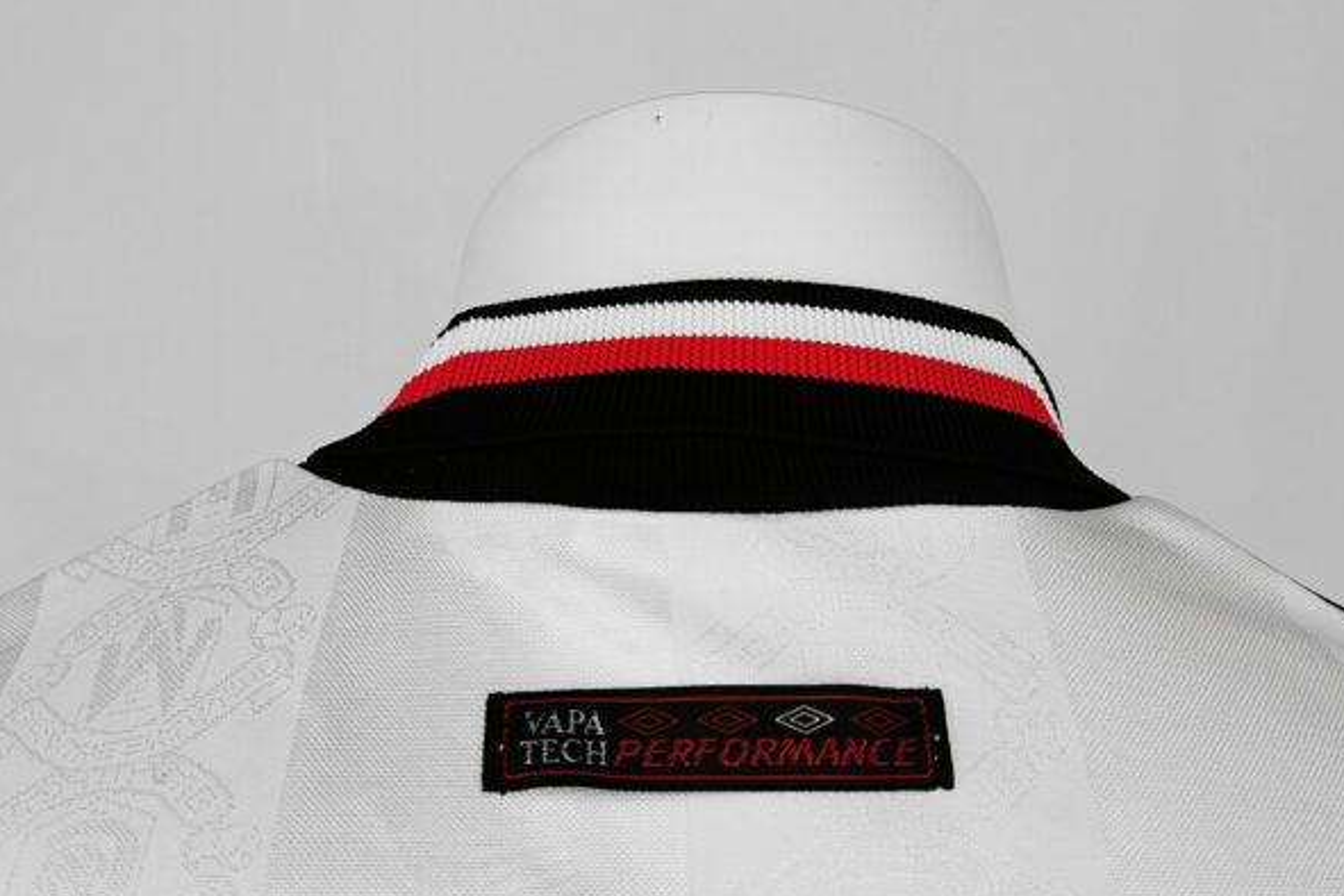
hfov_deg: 50.7
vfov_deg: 35.1
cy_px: 450
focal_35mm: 38
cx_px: 678
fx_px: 1419
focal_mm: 5.58
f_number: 1.8
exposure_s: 1/100
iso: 125
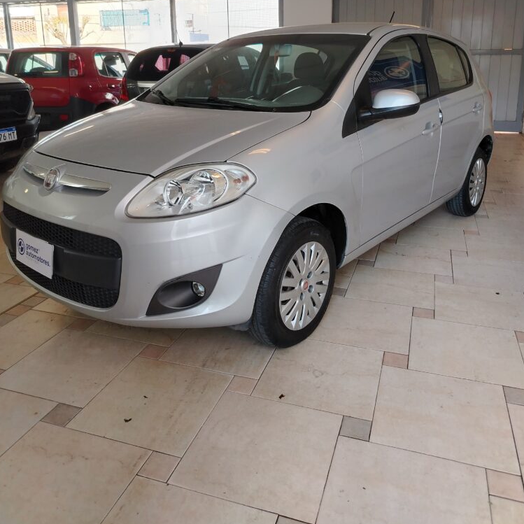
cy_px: 171
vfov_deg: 54.4
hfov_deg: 55.6
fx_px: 497
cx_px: 263
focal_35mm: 29
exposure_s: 1/100
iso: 263
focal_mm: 5.25
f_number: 1.75
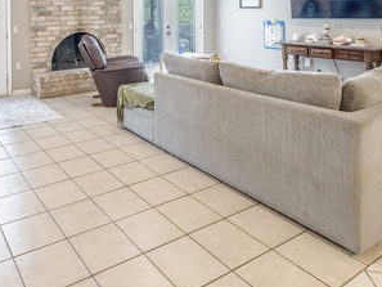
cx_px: 86
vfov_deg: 43.7
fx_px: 320
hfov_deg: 57.8
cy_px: 25
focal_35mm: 29
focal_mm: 14
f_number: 8
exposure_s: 1/100
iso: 800
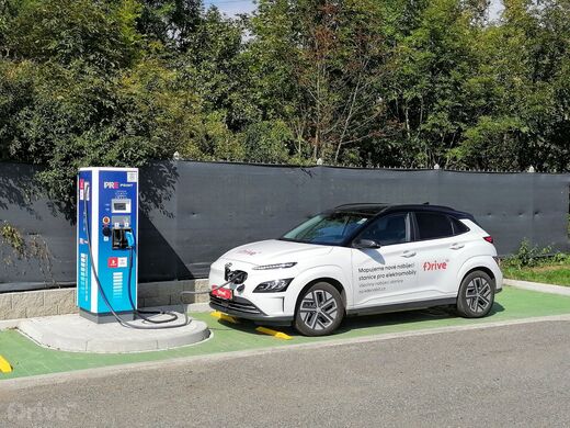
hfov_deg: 39.7
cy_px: 214
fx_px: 790
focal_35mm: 48
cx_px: 285
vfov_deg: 30.3
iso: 50
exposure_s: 1/1842
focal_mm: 5.3
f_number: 1.8
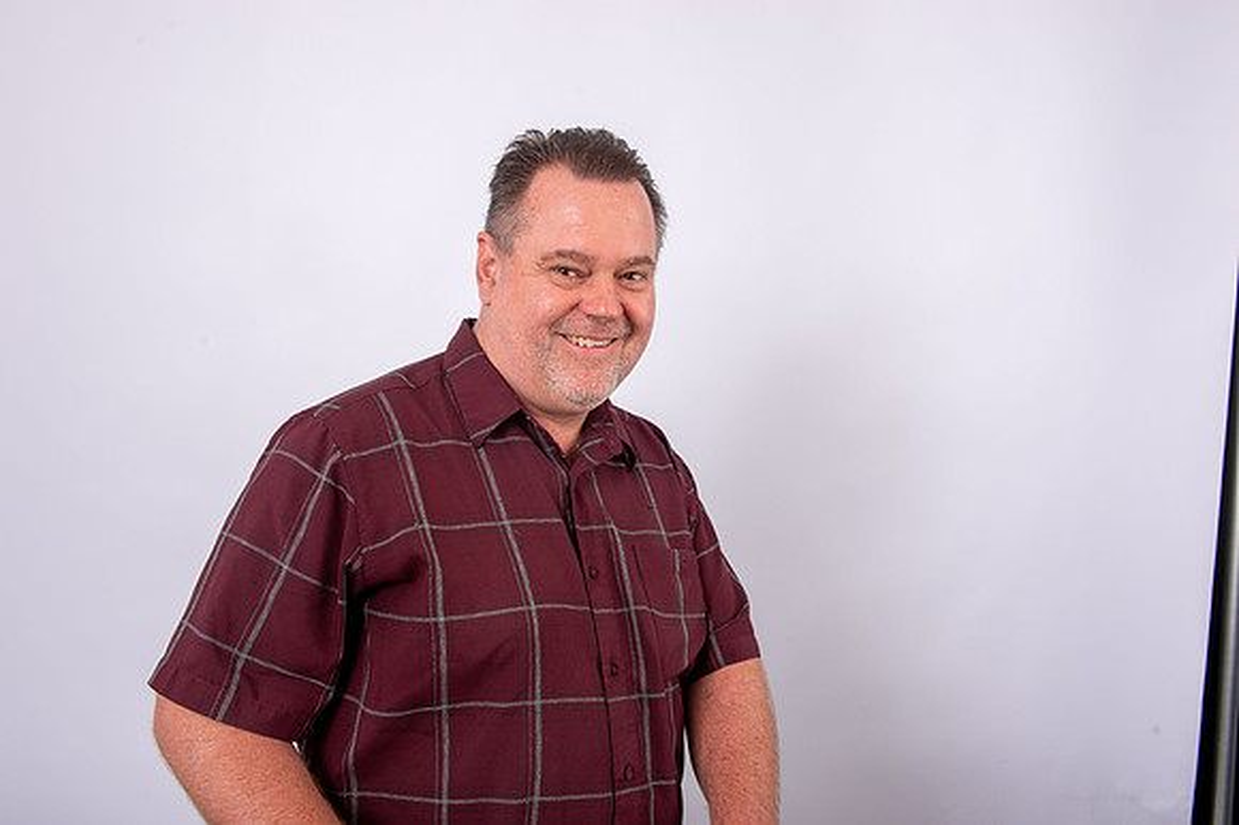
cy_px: 412
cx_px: 620
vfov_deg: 42.3
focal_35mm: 31
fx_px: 1066
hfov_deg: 60.3
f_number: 9
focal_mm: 31
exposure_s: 1/250
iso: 125
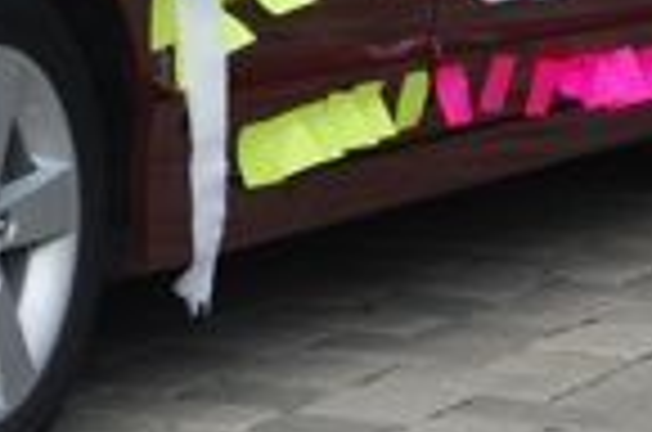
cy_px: -252
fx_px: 6000
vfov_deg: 4.1
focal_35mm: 332
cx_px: -247
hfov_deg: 6.2
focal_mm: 50
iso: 100
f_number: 5.6
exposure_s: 1/125
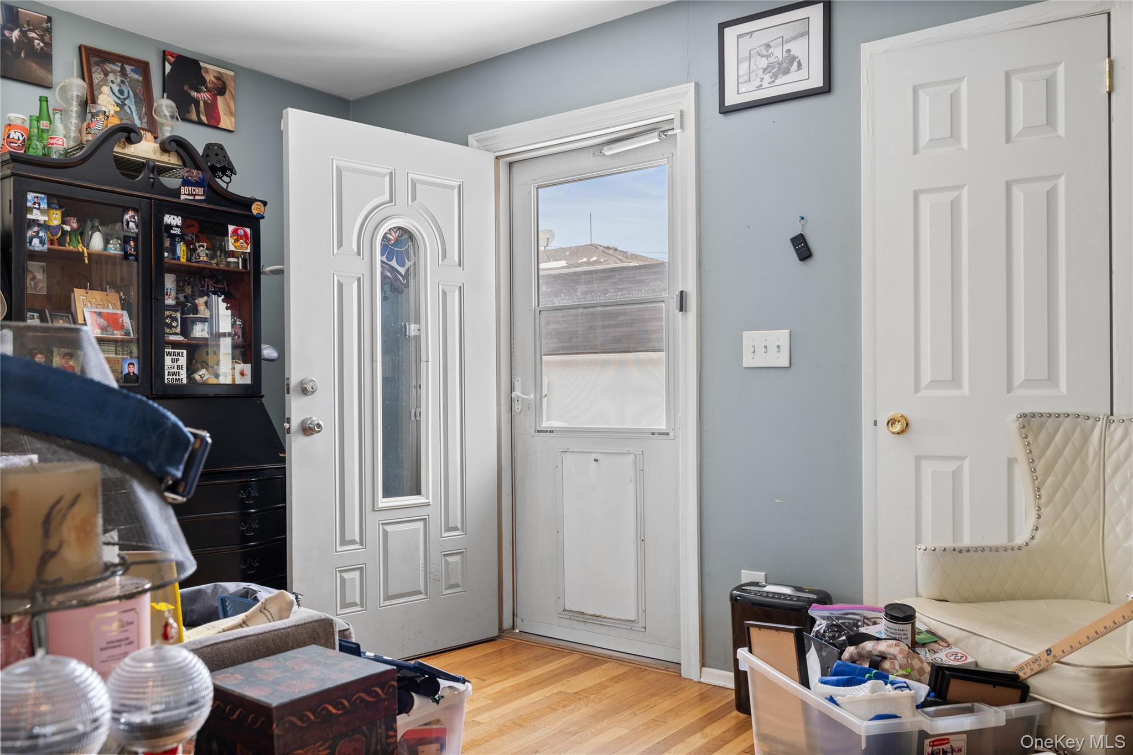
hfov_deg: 65.5
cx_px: 566
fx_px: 881
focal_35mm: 28
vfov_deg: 46.4
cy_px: 378
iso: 100
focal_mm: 28
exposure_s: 1/1.67
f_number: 8
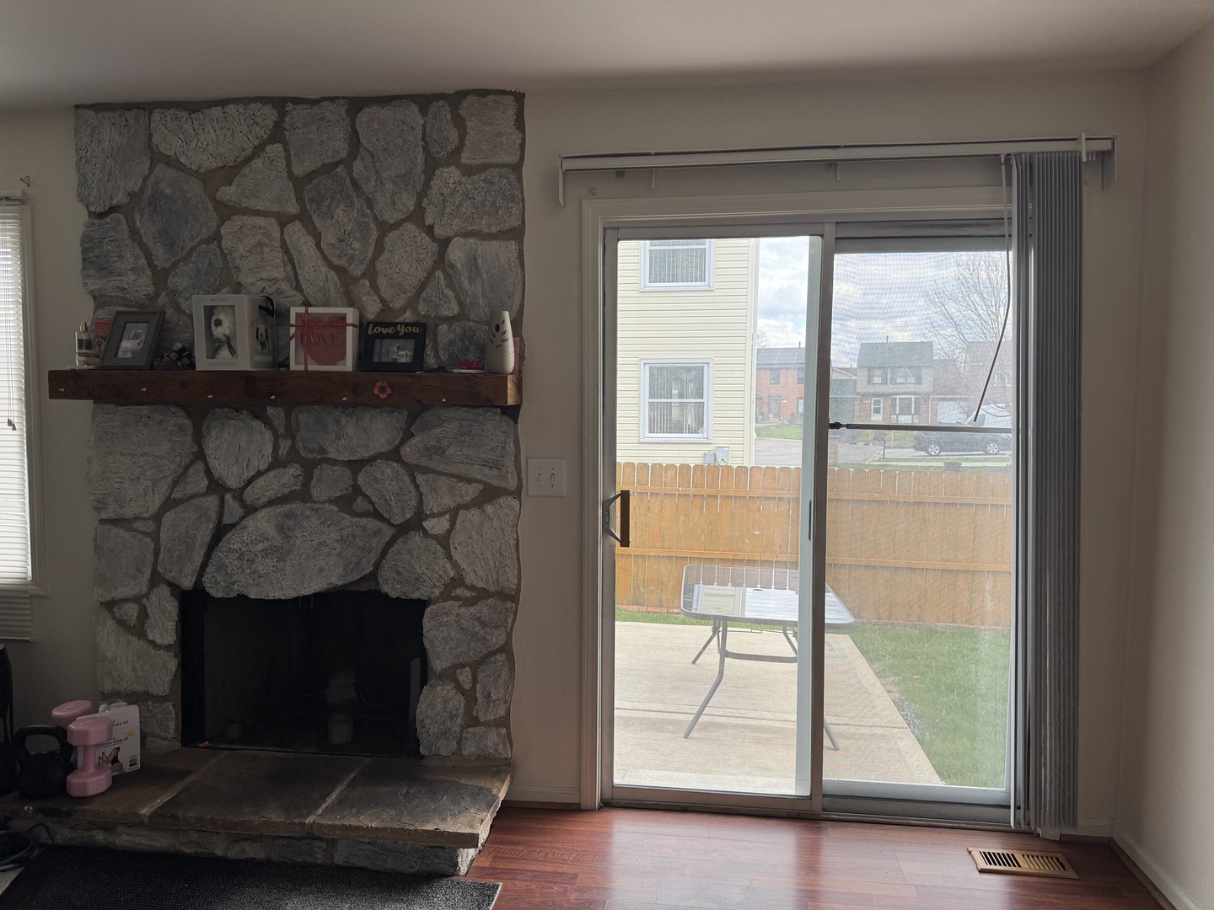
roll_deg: -0.5
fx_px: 842
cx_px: 607
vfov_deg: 56.8
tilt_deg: -3.7
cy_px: 455
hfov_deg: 71.6
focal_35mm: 24
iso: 64
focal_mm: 6.76
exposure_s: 1/255
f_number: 1.78
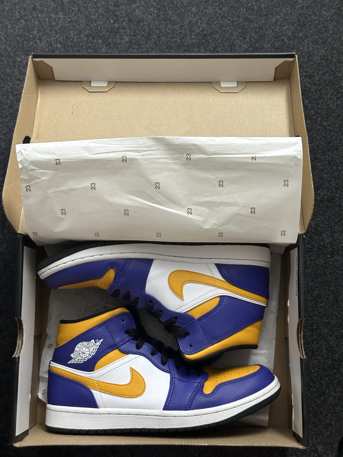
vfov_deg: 39.7
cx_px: 172
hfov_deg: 30.3
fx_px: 634
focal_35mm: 48
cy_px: 228
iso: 250
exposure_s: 1/58
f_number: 1.78
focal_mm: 6.86
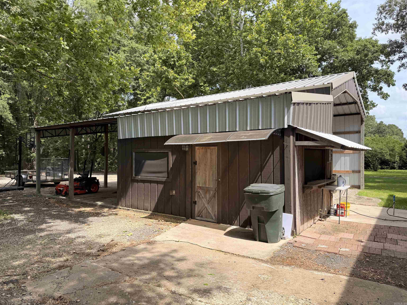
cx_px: 204
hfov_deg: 71.6
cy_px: 152
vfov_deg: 56.8
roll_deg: +0.2
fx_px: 282
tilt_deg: +1.1
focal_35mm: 24
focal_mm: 6.76
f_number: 1.78
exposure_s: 1/1901
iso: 80
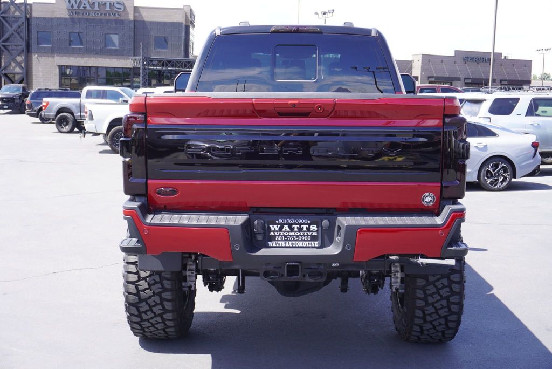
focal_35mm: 46
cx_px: 276
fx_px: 713
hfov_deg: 42.3
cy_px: 184
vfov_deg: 29.0
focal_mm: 31
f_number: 7.1
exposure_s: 1/80
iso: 100
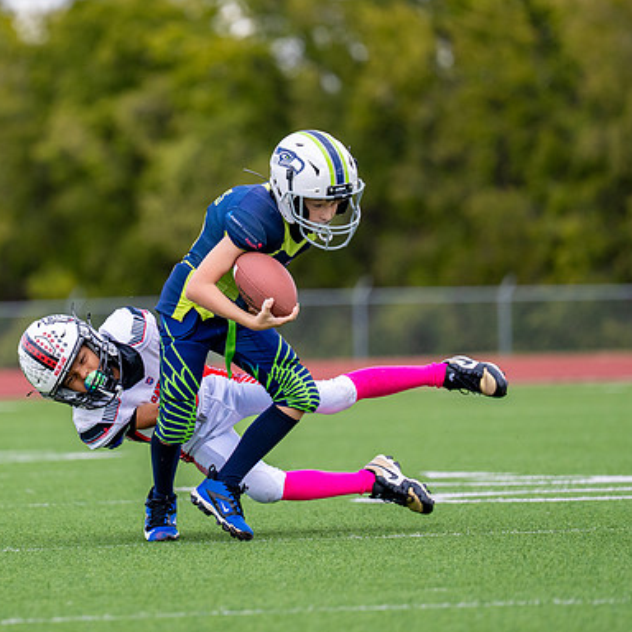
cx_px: 203
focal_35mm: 336
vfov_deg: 5.2
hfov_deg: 5.2
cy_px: 228
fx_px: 6940
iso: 400
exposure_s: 1/3200
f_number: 2.8
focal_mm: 182
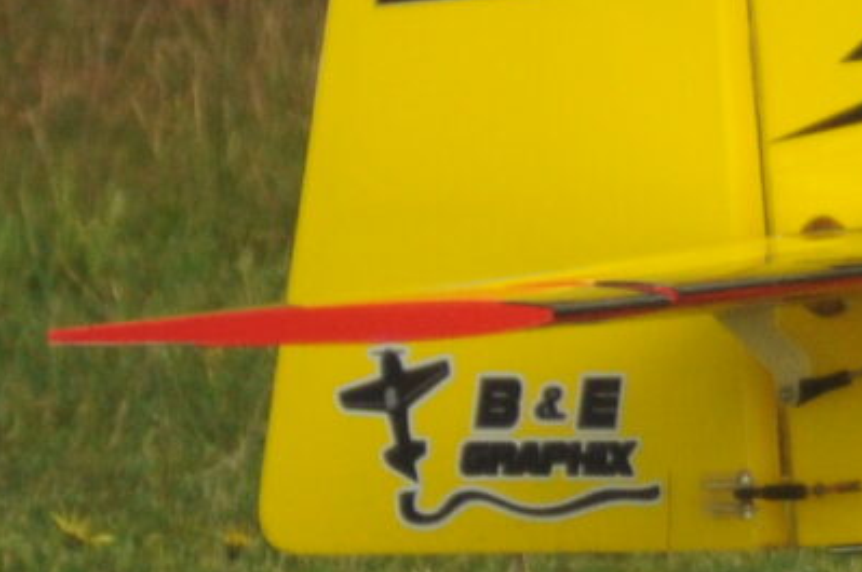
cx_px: 2683
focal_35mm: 1540
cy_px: 171
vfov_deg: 0.9
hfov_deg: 1.3
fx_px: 36829
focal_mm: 160
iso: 500
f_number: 5.6
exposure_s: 1/750
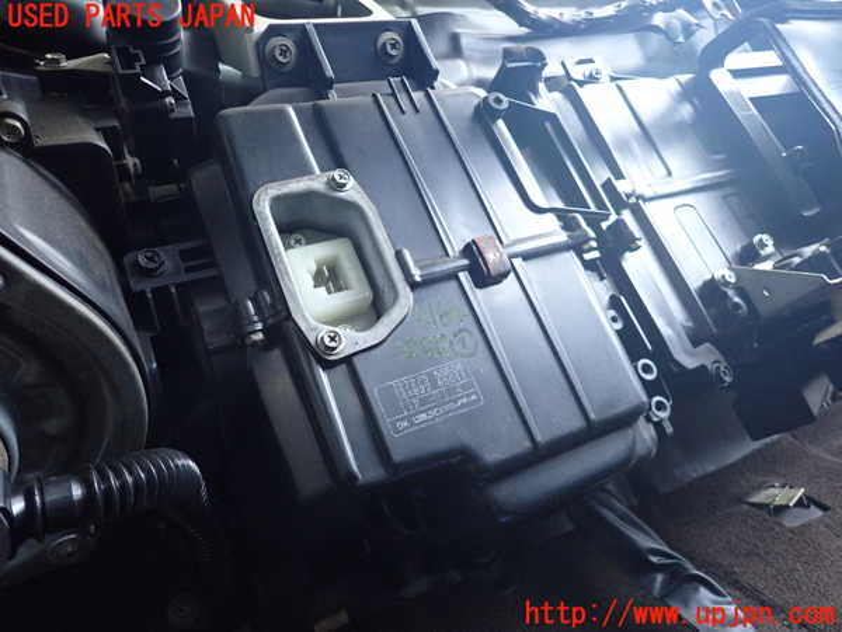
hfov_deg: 69.4
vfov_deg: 54.9
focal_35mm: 25
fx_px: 608
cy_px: 316
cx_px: 421
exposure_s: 1/125
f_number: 2
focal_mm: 4.5
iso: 640
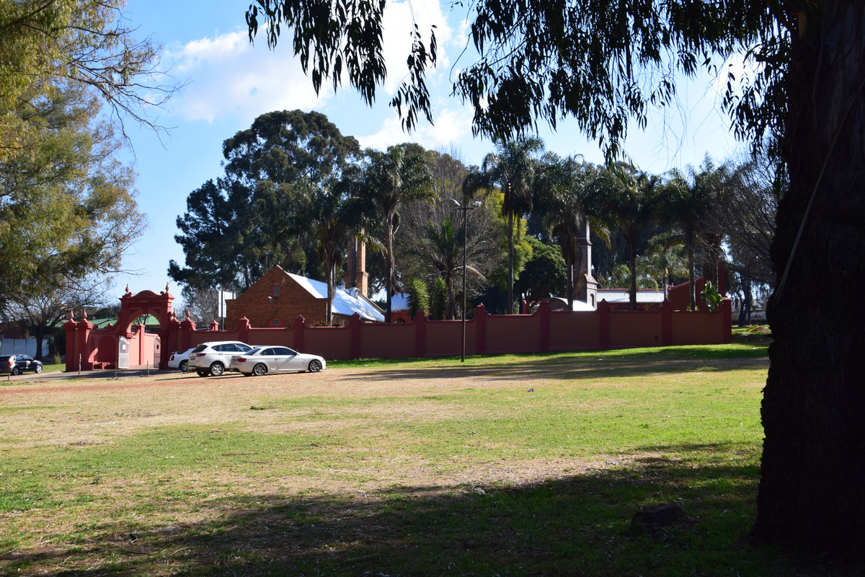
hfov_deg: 47.9
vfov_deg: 33.0
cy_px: 288
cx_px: 432
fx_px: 973
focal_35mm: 40
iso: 400
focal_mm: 27
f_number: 11
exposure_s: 1/400
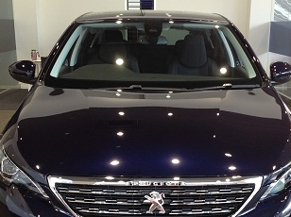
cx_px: 160
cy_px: 146
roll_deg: -0.5
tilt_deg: -12.1
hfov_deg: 32.7
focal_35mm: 59
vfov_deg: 24.6
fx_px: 495
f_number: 2.4
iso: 50
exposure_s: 1/60
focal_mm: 4.28
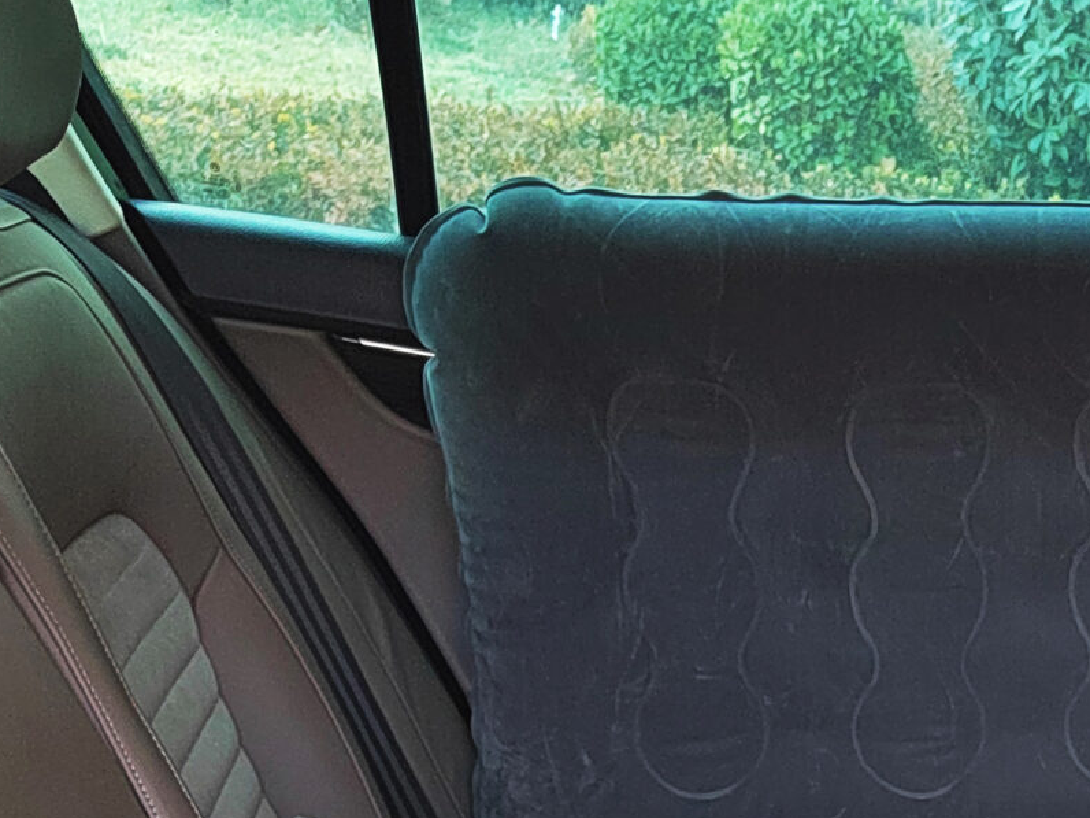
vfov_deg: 17.4
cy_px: 1319
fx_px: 2330
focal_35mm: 74
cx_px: 1000
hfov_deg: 25.4
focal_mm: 5.52
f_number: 1.9
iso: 1134
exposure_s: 1/100
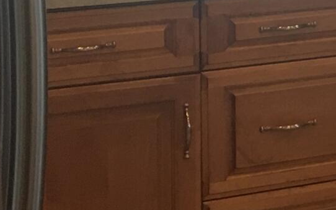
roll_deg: -0.6
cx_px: 921
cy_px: -160
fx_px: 1557
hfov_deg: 10.0
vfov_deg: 7.5
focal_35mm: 170
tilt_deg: -1.8
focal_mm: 4.15
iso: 25
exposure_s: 1/15
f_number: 2.2
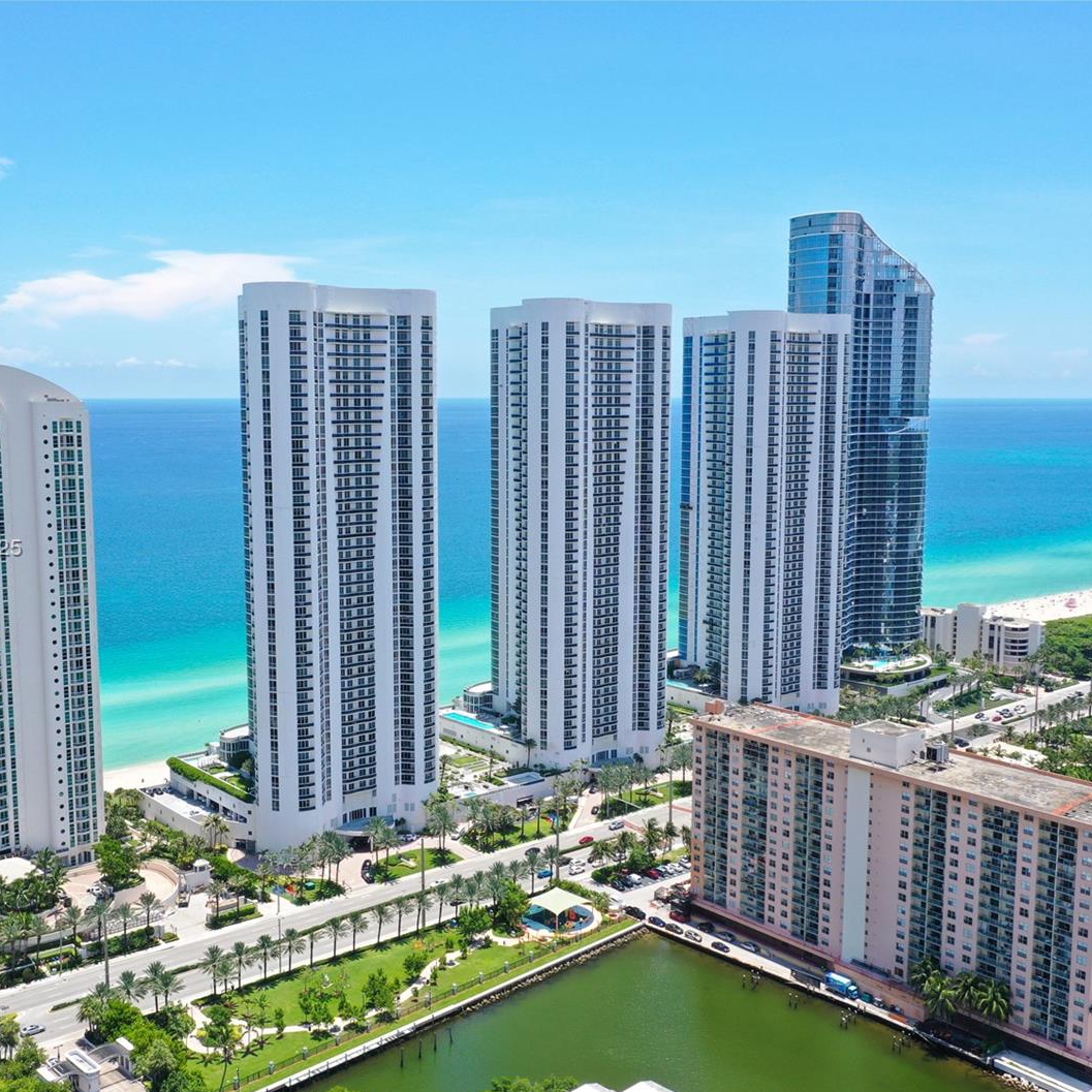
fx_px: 1285
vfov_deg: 46.0
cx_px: 518
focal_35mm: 36
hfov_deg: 46.0
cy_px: 550
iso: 100
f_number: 5.6
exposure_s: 1/320
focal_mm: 10.26
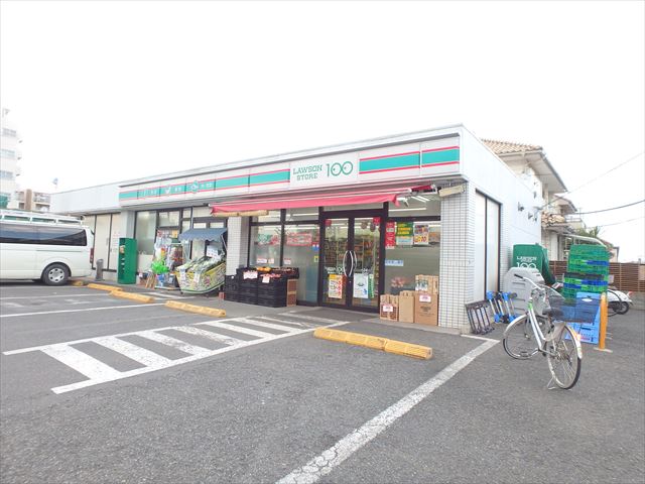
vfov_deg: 63.4
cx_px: 322
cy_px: 242
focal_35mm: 21
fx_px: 391
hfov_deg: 79.0
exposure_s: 1/125
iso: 125
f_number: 3.5
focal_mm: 3.7
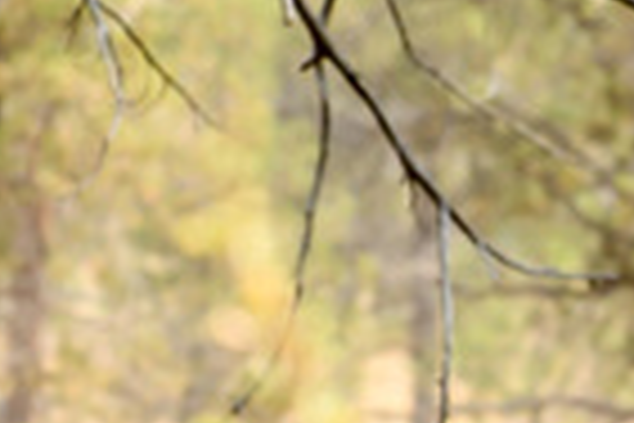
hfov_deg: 6.3
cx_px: 2086
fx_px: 5124
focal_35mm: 291
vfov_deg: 4.7
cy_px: 446
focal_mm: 40
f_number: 4.8
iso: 400
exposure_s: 1/500
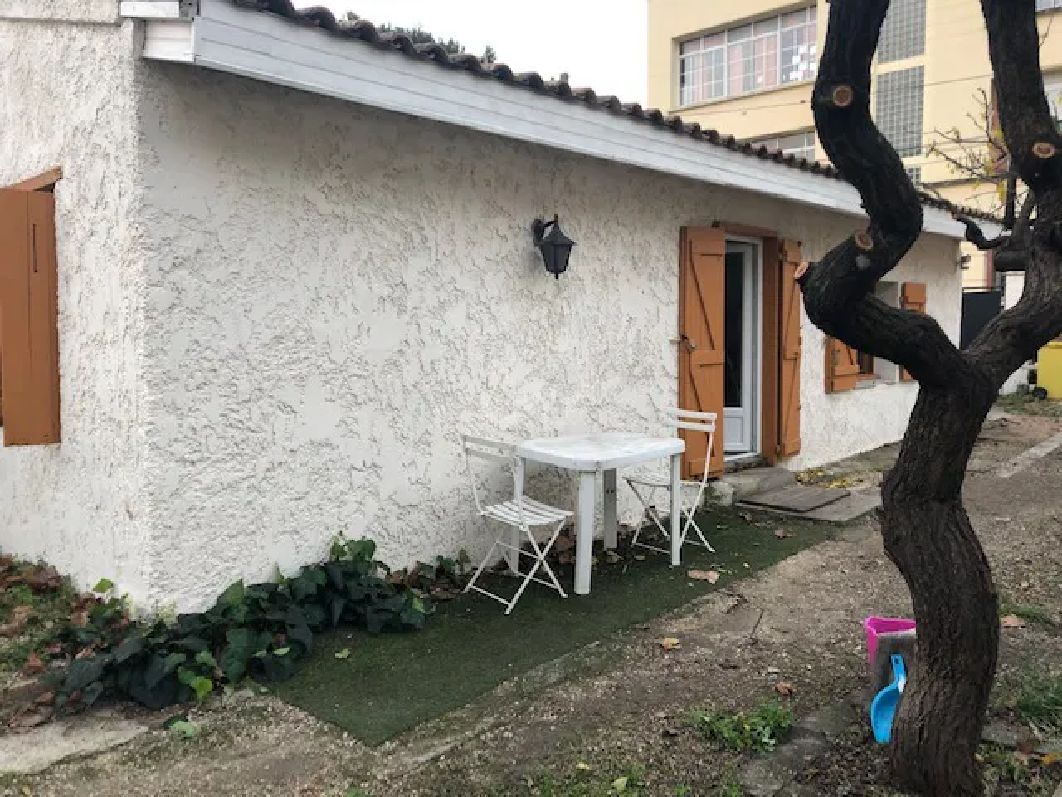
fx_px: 859
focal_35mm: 28
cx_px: 531
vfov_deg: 49.7
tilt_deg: -3.2
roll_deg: -0.3
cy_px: 398
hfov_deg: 63.4
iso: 25
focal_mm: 3.99
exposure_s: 1/30
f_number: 1.8
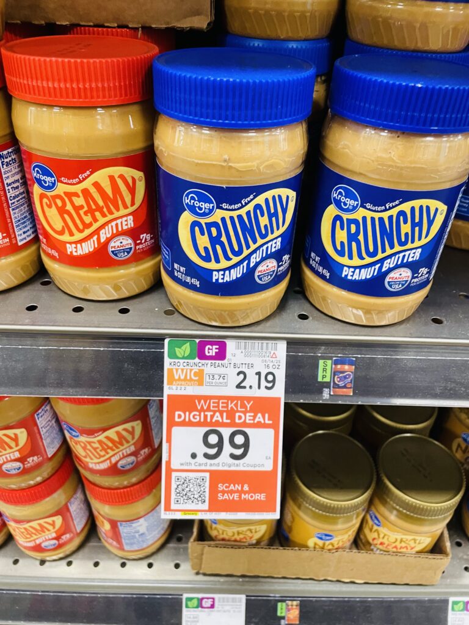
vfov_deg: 67.3
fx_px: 470
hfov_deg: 53.1
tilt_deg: -38.2
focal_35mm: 26
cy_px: 312
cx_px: 234
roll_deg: -2.3
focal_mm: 4.2
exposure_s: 1/40
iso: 200
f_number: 1.6
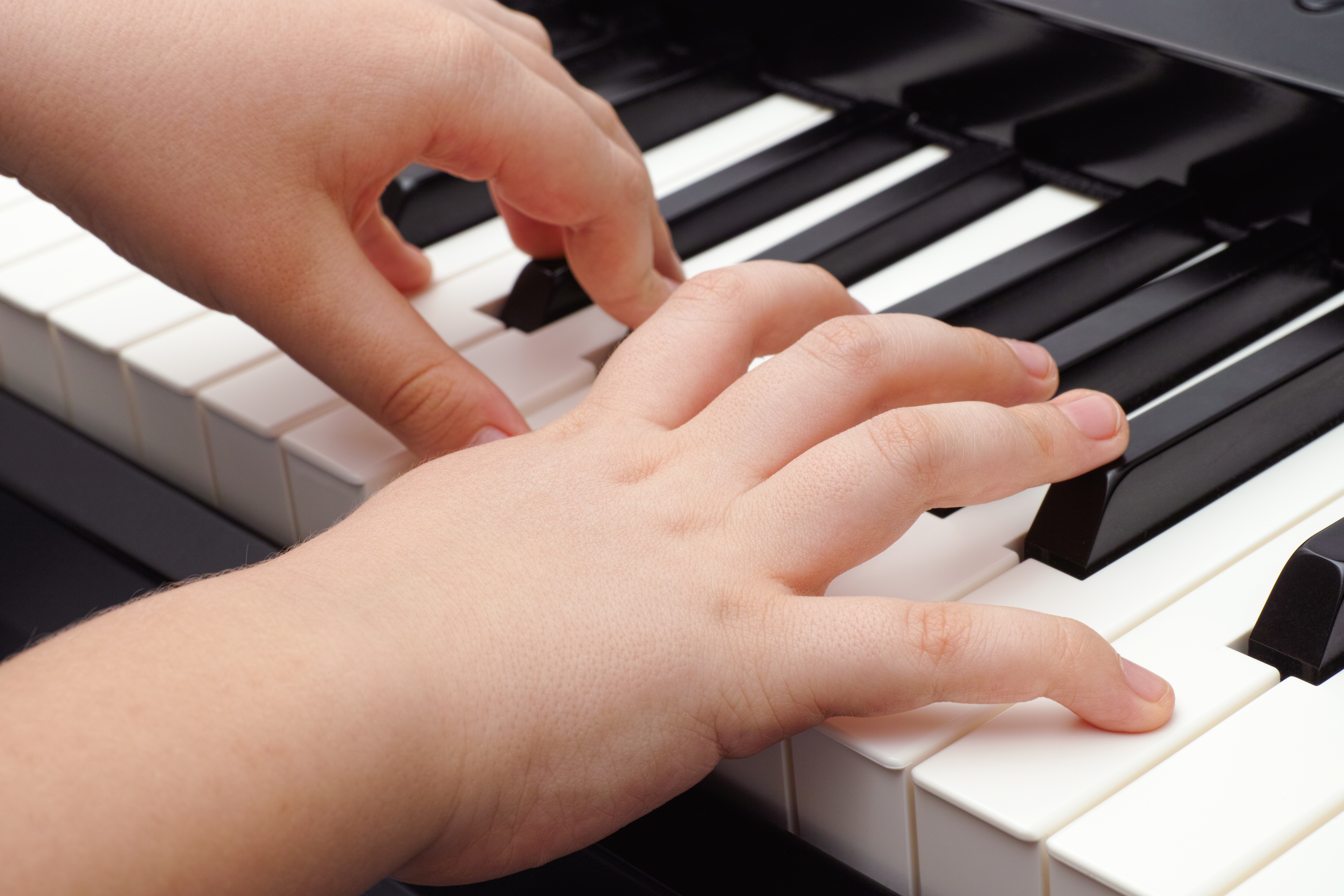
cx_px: 672
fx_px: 2800
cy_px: 448
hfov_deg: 27.0
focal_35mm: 75
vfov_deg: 18.2
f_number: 11
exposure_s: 1/200
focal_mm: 50
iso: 100
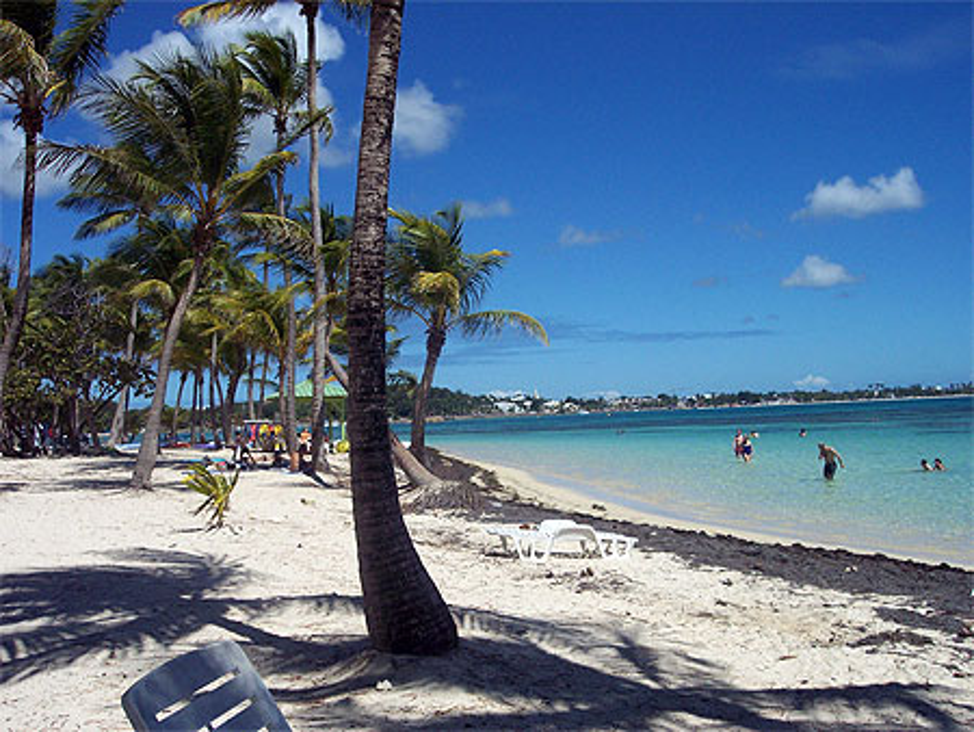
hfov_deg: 49.0
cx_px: 487
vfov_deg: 37.8
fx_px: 1070
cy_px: 366
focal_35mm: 38
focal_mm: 8
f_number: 4.8
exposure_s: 1/1000
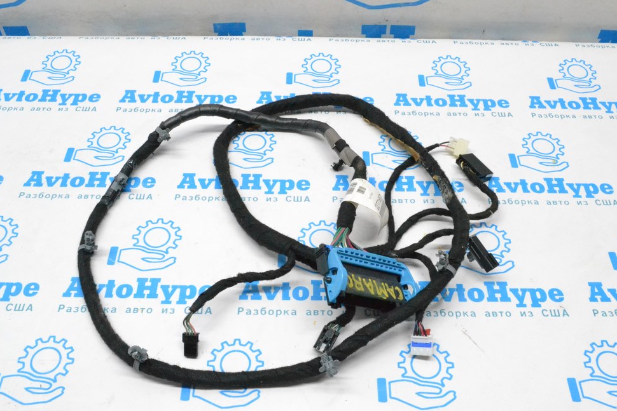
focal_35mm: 38
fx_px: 651
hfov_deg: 50.7
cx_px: 319
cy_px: 212
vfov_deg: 35.1
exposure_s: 1/125
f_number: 11
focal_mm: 24
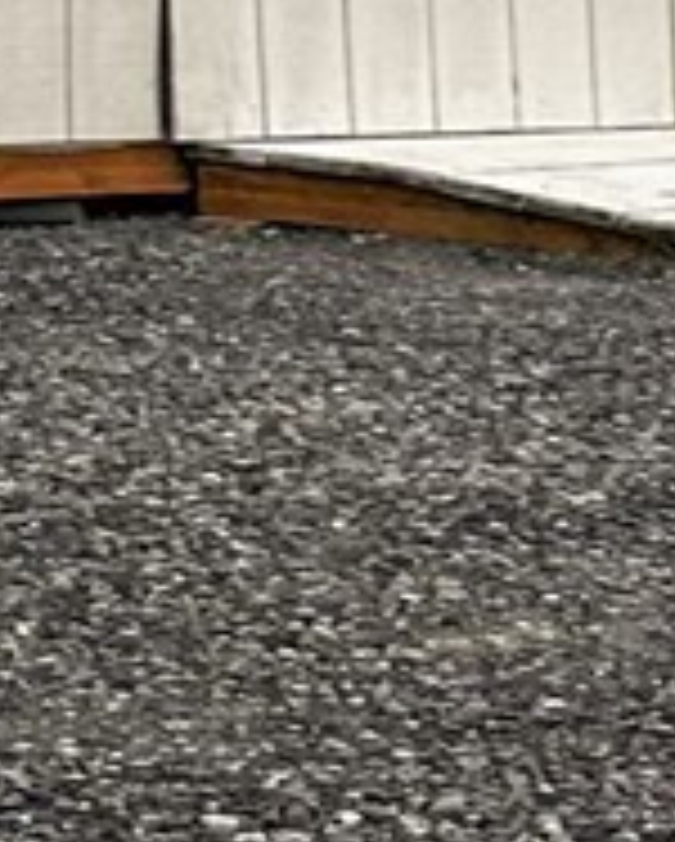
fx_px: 4986
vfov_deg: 9.6
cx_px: -464
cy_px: -41
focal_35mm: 200
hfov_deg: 7.6
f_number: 1.78
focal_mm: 6.86
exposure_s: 1/2525
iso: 80
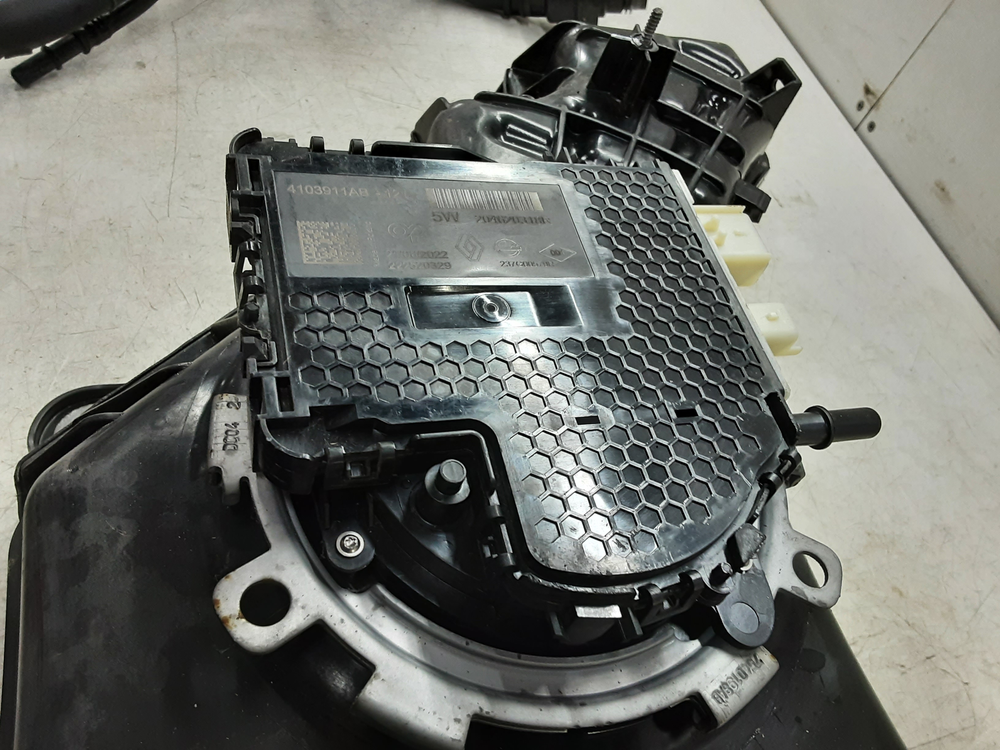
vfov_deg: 51.4
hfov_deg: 65.3
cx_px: 500
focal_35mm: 27
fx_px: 780
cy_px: 375
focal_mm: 2.91
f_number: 1.9
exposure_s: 1/50
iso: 125
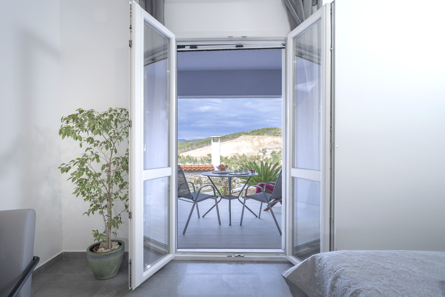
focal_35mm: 20
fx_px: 247
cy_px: 148
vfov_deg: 61.9
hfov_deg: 84.0
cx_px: 222
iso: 640
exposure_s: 1/13
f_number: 7.1
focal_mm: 20
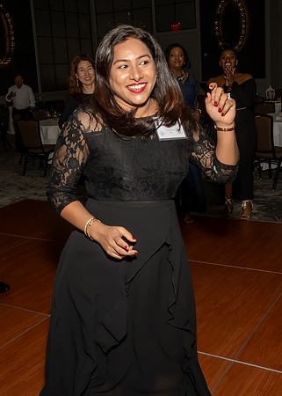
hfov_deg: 32.5
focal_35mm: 43
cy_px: 185
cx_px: 137
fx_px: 484
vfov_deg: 44.4
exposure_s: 1/250
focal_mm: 17
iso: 1000
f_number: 7.1
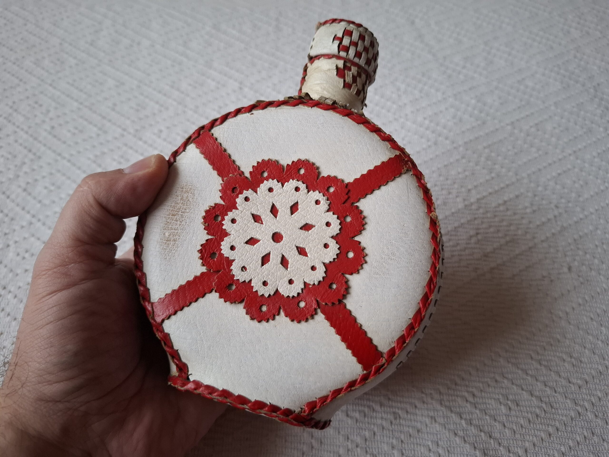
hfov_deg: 73.9
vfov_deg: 58.9
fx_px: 405
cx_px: 304
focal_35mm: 23
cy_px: 228
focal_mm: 5.54
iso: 320
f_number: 1.8
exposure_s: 1/50
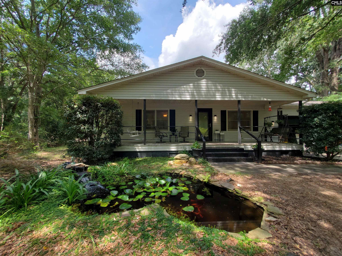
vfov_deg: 89.9
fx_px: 128
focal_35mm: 13
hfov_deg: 106.2
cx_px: 171
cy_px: 128
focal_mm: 1.8
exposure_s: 1/199
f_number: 2.2
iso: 50
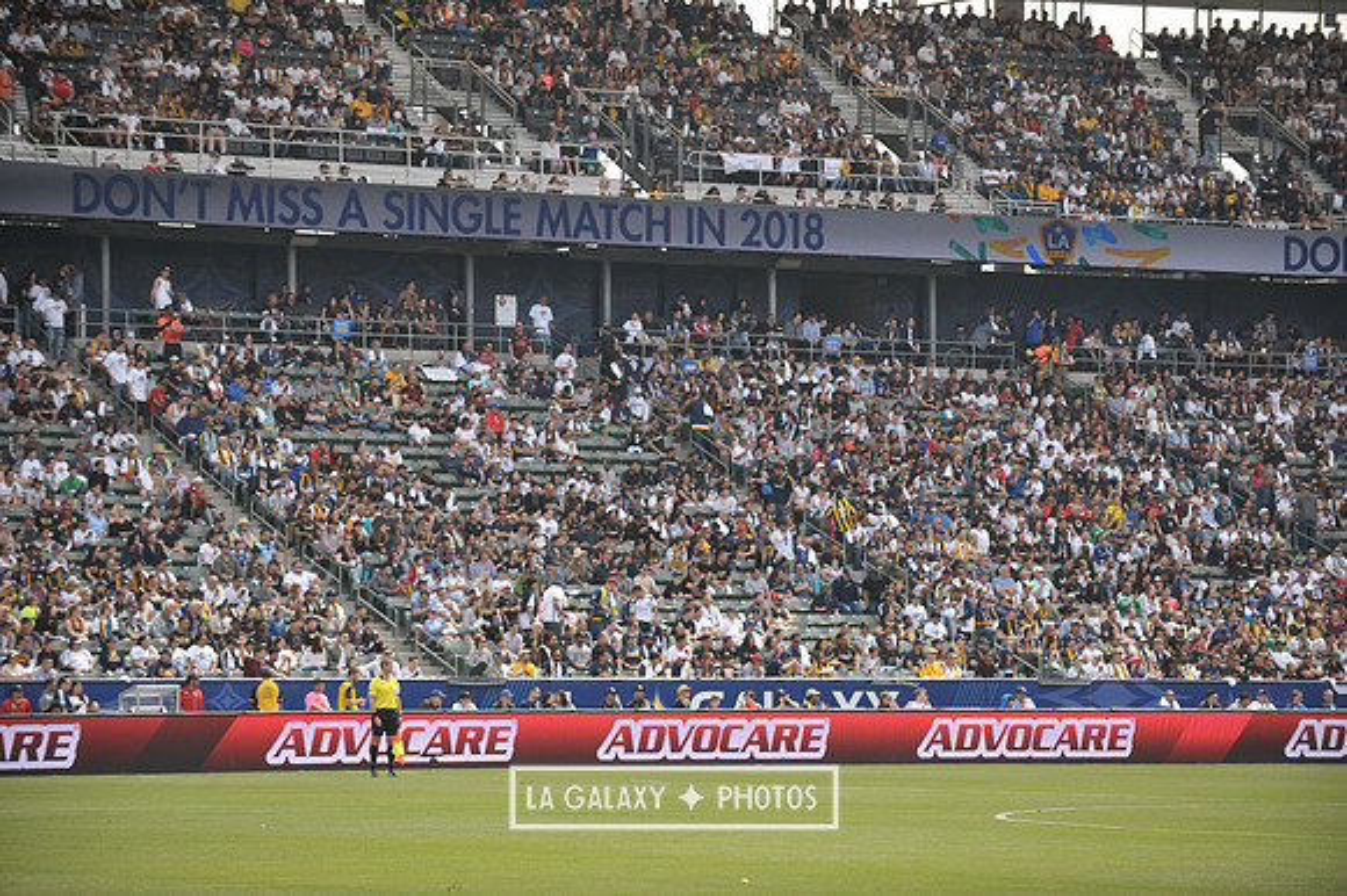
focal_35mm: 135
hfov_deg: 15.2
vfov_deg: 10.1
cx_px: 674
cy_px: 448
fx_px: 5048
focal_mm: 135
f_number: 3.5
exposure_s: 1/2500
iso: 320
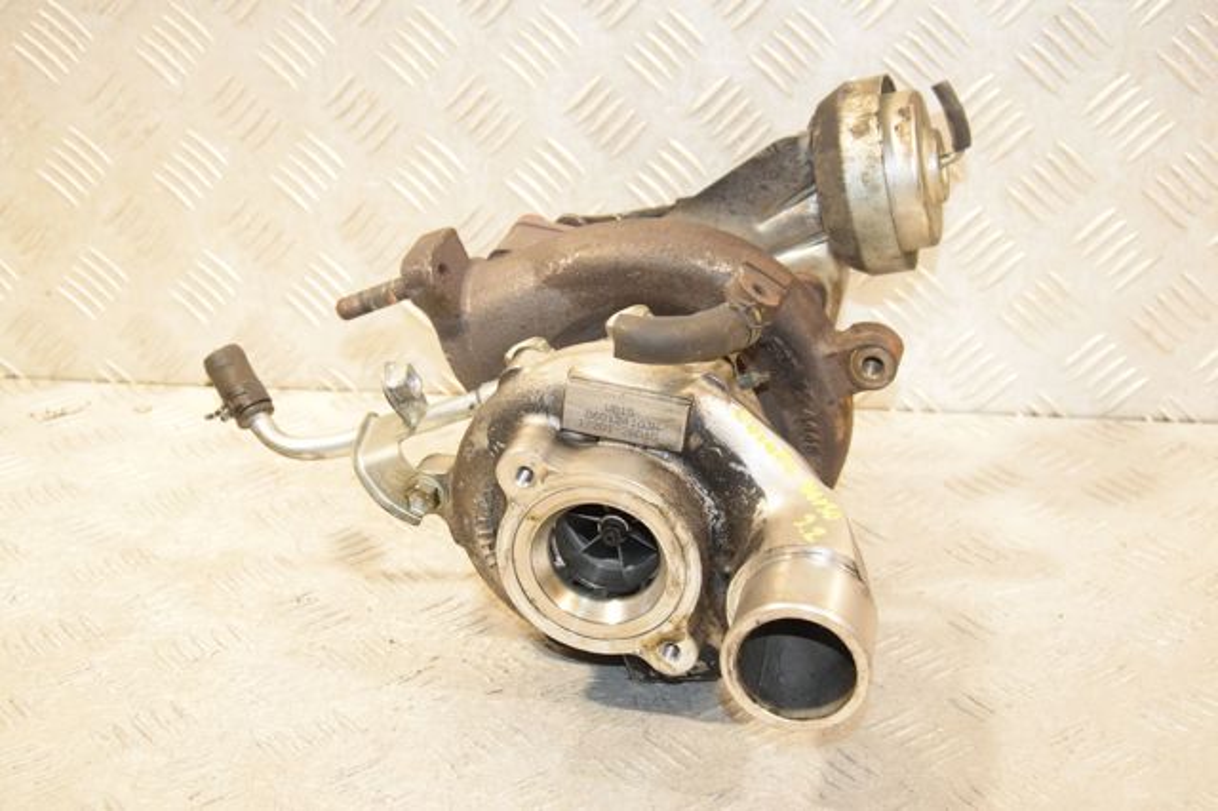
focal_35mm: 57
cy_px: 406
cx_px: 609
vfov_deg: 23.8
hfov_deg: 35.1
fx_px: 1927
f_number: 6.3
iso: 1600
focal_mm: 38
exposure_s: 1/200
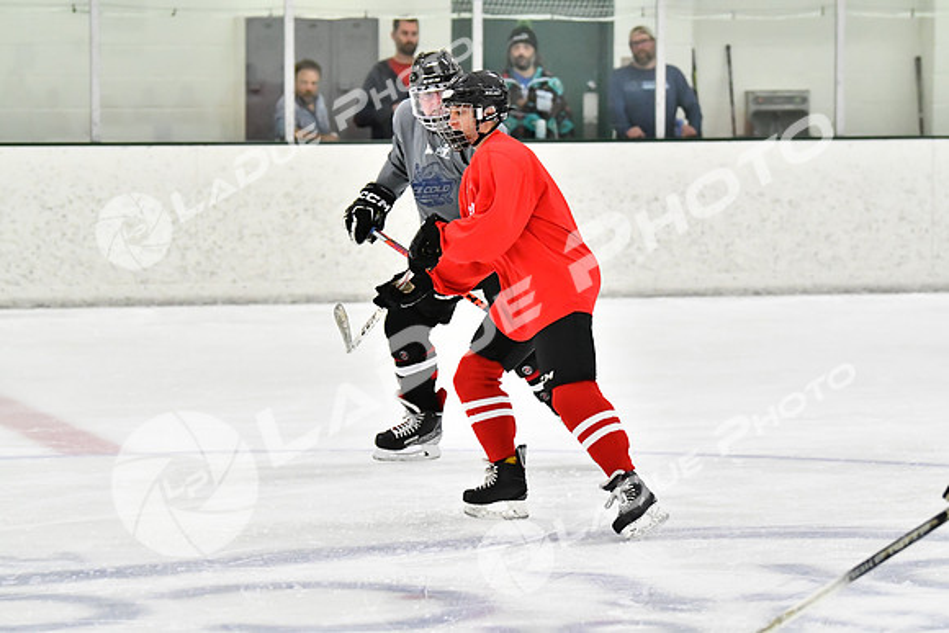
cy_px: 316
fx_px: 4746
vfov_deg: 7.6
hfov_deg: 11.4
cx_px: 474
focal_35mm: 180
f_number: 2.8
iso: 5000
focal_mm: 120
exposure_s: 1/1250
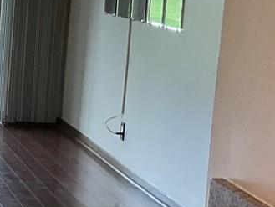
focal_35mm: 141
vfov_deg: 10.5
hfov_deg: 12.6
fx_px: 1121
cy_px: 77
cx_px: -247
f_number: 1.8
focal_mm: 3
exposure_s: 1/60
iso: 64
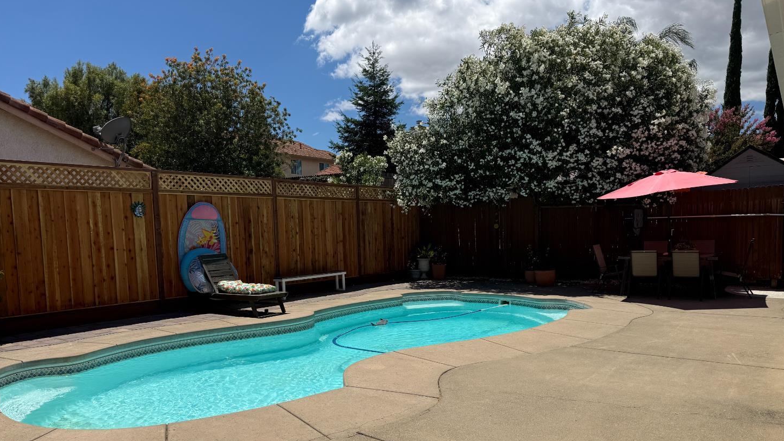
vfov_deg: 42.6
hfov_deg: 69.9
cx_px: 402
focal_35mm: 27
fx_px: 561
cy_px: 276
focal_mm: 6.76
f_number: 1.78
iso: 80
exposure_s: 1/9091
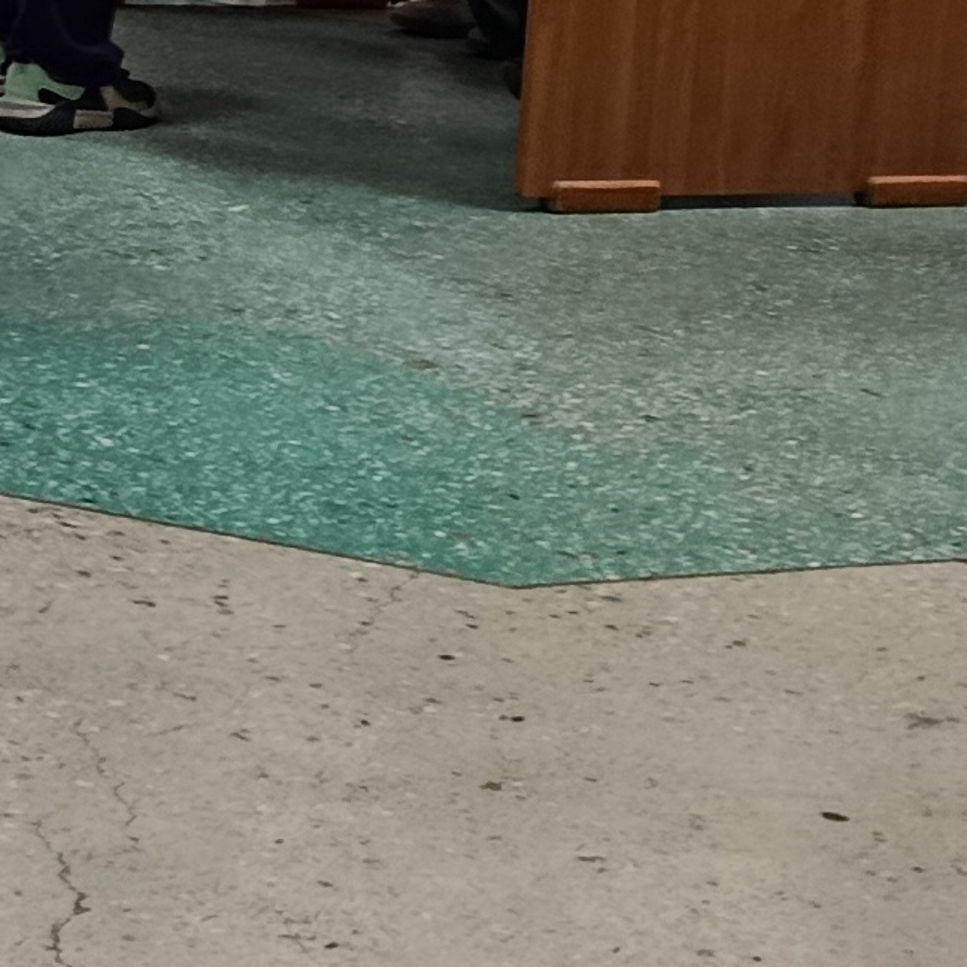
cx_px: -455
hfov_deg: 12.7
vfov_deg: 12.9
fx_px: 4140
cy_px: -287
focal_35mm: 131
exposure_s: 1/50
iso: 663
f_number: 1.7
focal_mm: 5.24
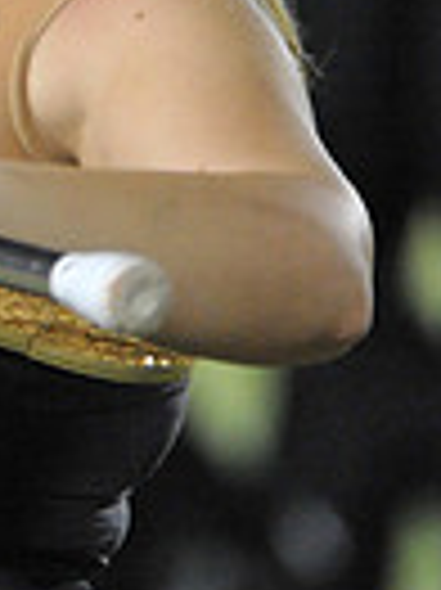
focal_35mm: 1919
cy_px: -131
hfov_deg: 0.8
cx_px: -410
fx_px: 32650
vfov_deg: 1.0
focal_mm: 450
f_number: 6.3
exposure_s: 1/160
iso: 6400
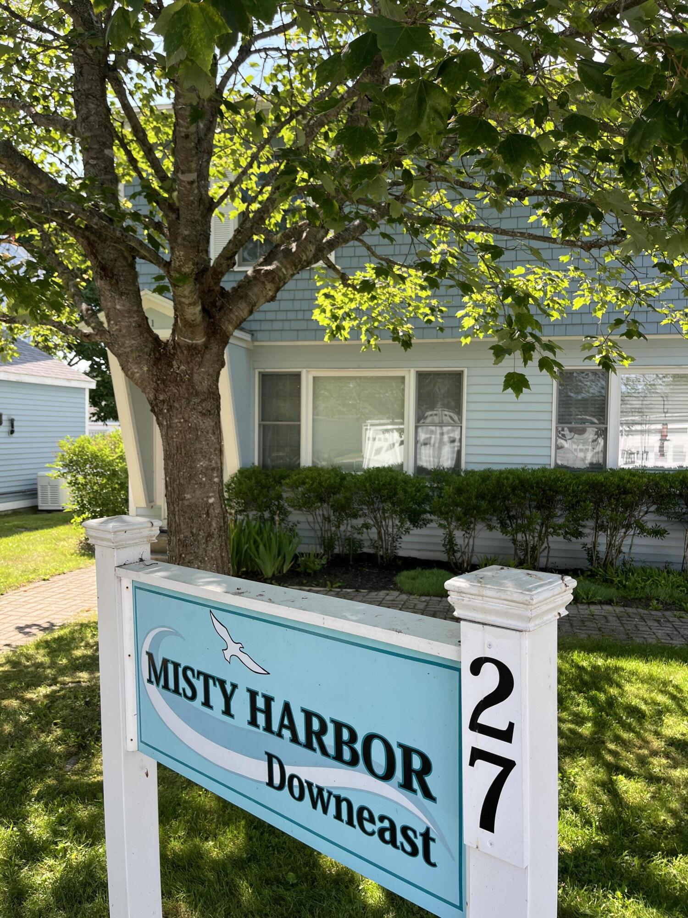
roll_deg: -0.3
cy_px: 459
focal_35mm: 26
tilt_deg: -2.9
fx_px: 689
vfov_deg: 67.3
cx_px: 344
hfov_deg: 53.1
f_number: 1.6
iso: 50
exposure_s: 1/657
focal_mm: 5.1
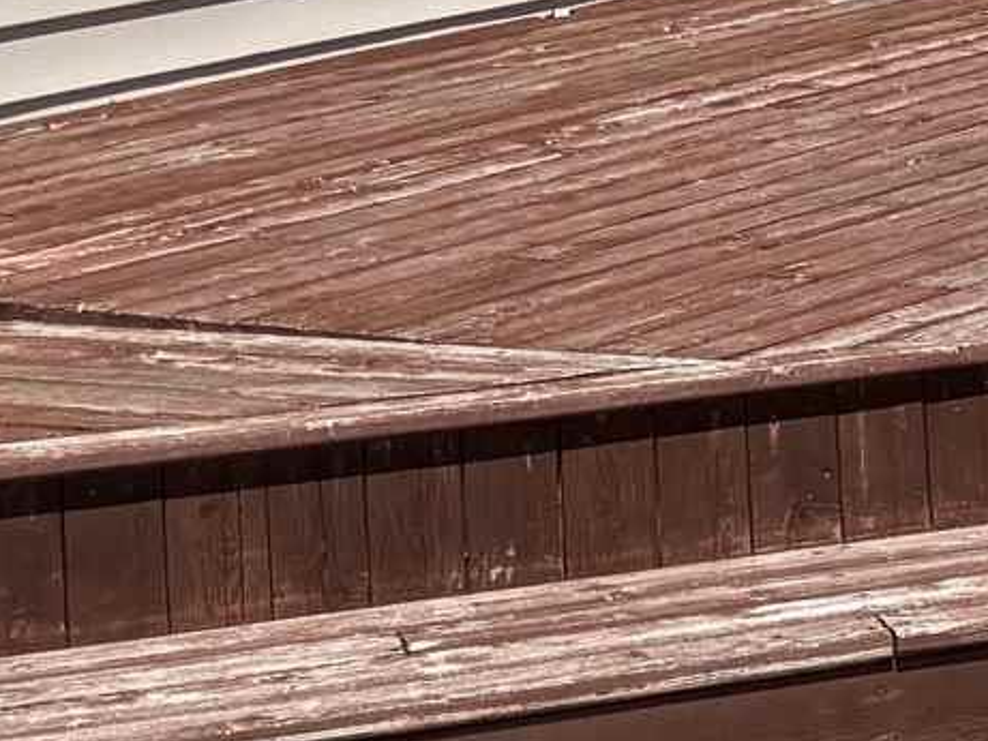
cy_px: -304
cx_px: 2002
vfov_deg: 9.1
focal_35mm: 160
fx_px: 4568
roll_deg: +1.6
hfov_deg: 11.2
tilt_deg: -3.7
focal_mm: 6.76
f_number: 1.78
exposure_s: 1/6711
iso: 80
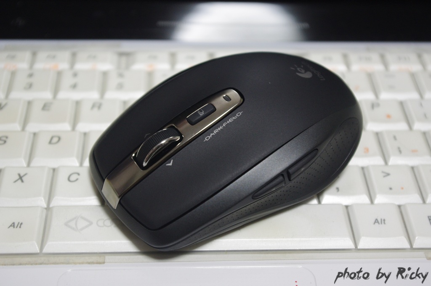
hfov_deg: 33.4
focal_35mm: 60
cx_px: 216
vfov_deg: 22.6
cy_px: 143
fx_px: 717
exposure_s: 1/3.33
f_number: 5
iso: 800
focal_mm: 40
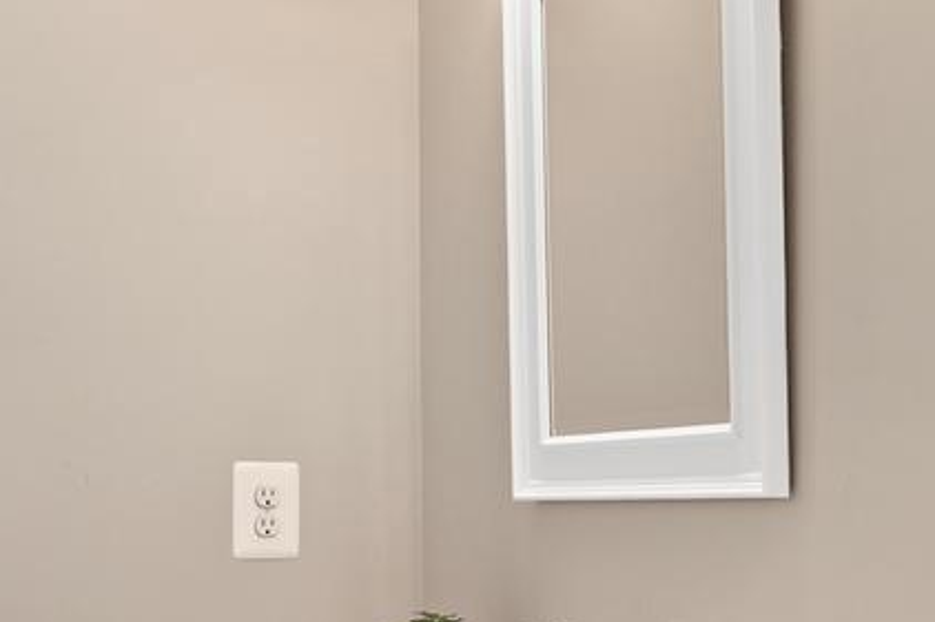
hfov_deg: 29.5
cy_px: 550
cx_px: 620
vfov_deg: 19.7
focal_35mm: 68
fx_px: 1765
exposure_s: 1/13
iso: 100
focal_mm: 14
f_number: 5
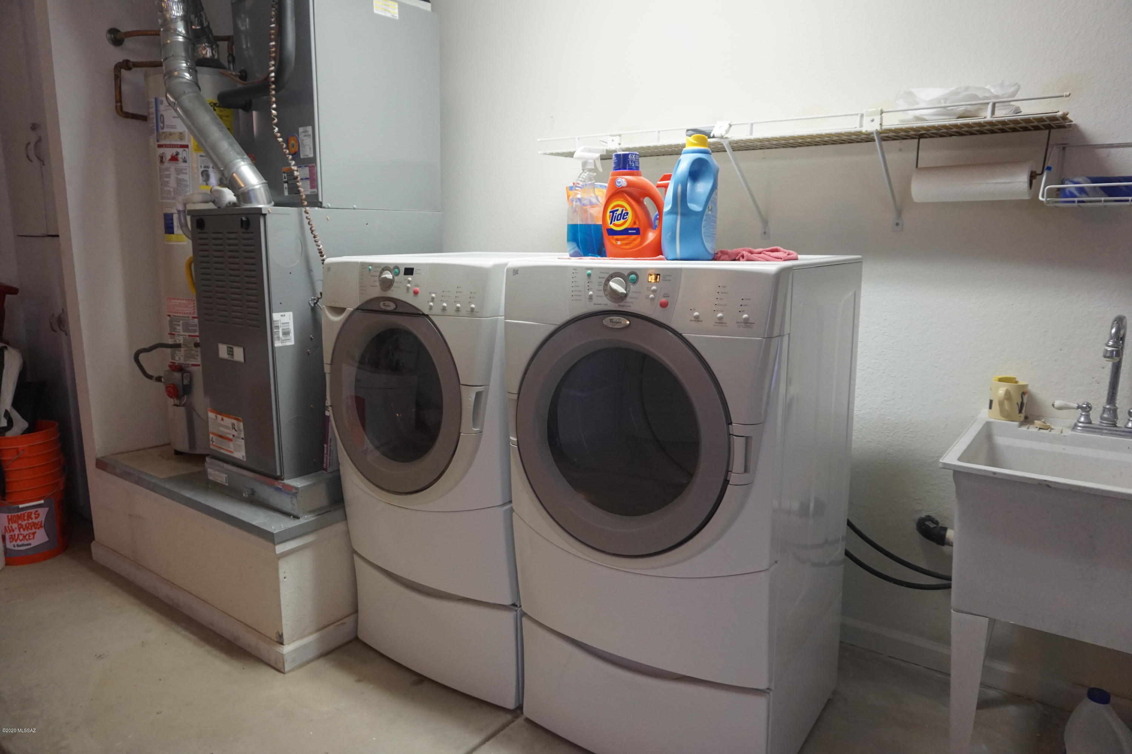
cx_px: 566
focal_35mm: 24
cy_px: 377
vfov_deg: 53.1
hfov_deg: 73.8
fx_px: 754
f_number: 4
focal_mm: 16
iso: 1000
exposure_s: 1/60
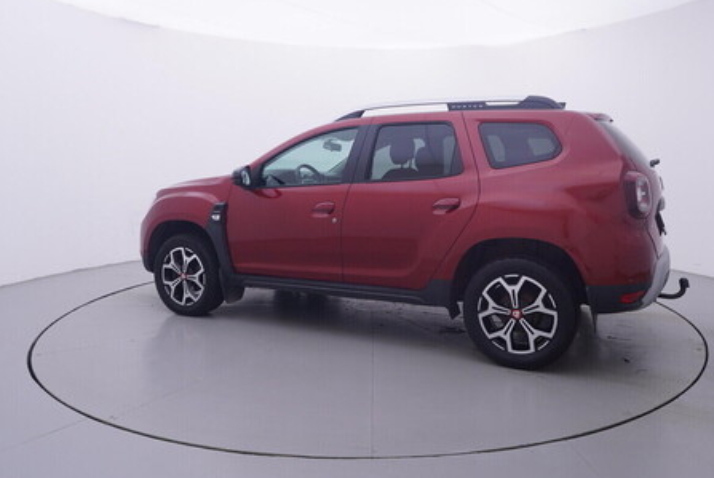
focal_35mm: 28
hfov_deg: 66.0
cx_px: 386
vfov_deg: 46.9
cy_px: 197
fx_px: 548
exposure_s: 1/80
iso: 200
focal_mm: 15
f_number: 5
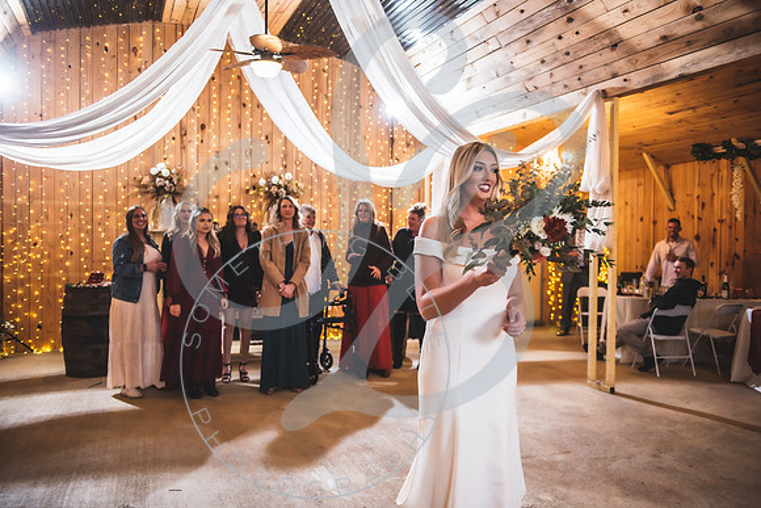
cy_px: 254
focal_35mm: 31
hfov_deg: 60.3
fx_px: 655
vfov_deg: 42.3
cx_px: 380
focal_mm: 31
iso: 500
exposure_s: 1/125
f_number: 2.8
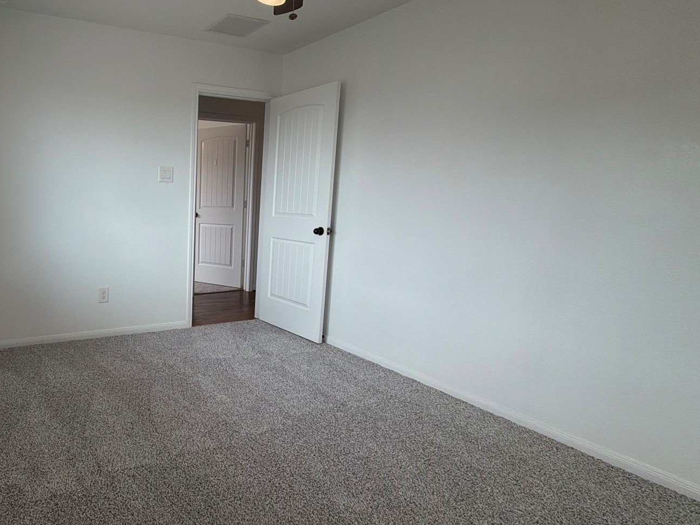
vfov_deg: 61.1
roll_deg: -0.9
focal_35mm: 22
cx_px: 156
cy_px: 257
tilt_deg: -8.0
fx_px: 445
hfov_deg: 70.1
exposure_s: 1/161
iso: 64
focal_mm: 2.22
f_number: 2.2
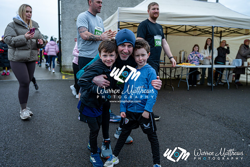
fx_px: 205
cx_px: 125
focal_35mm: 30
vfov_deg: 44.3
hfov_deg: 62.8
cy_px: 84
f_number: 4
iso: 100
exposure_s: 1/200
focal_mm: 29.5
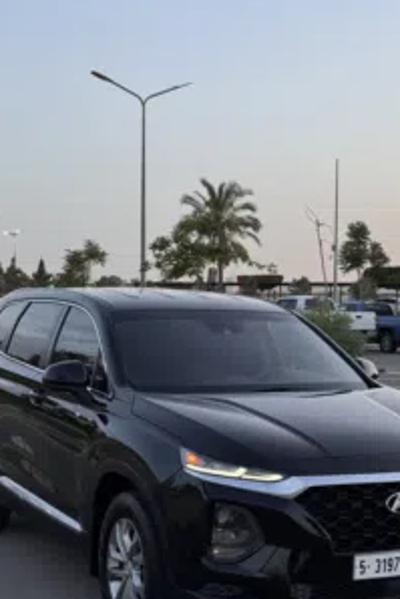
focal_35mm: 67
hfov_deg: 20.3
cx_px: 231
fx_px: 1115
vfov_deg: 30.0
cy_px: 356
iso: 64
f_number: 1.78
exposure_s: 1/318
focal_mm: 6.76
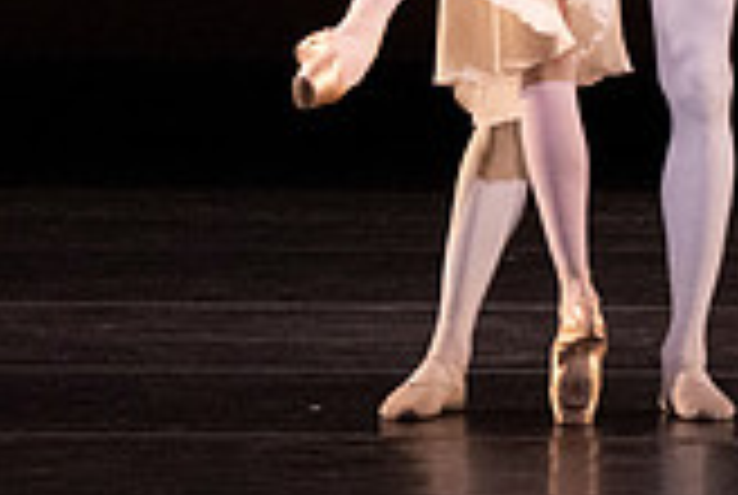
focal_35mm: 1153
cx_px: 832
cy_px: -290
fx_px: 23679
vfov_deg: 1.2
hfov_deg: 1.8
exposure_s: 1/400
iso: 20000
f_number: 5.6
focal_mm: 327
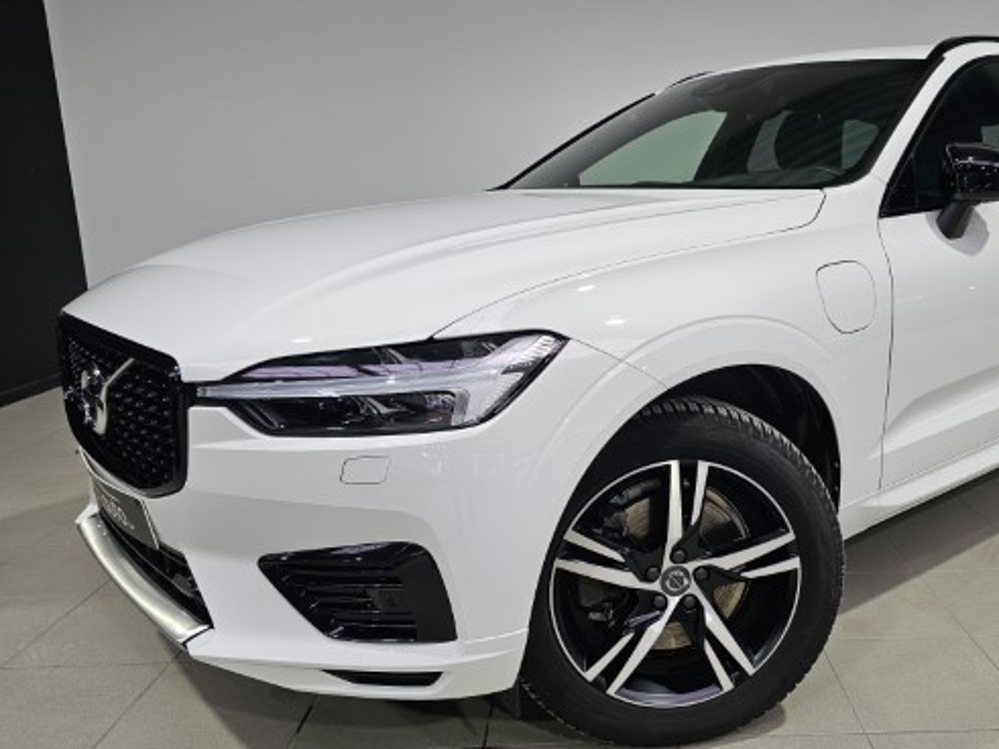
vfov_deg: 46.7
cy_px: 411
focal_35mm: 30
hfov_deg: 58.9
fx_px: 866
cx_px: 649
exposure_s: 1/100
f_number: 1.7
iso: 40
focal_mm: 6.3
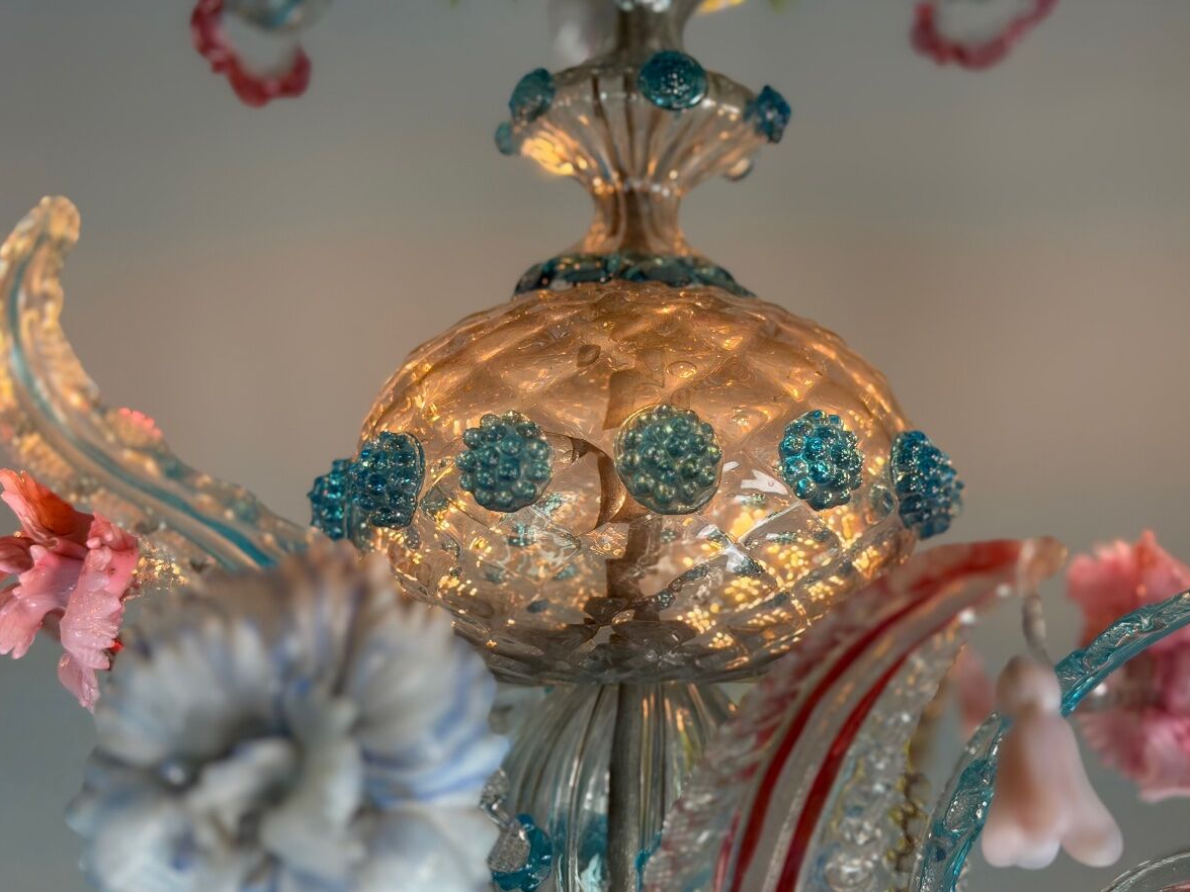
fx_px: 1684
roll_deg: -0.7
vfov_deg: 29.7
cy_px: 453
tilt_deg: +8.3
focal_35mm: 49
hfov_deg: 38.9
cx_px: 604
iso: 160
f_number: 1.78
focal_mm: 6.76
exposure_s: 1/100
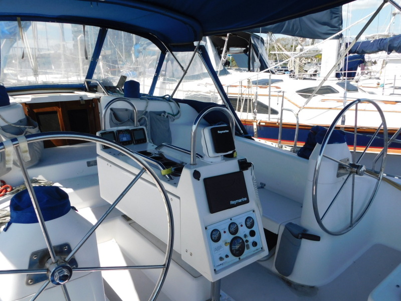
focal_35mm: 30
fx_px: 348
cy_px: 150
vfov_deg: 46.8
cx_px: 200
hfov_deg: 60.0
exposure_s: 1/1000
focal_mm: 5.3
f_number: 3.2
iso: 125
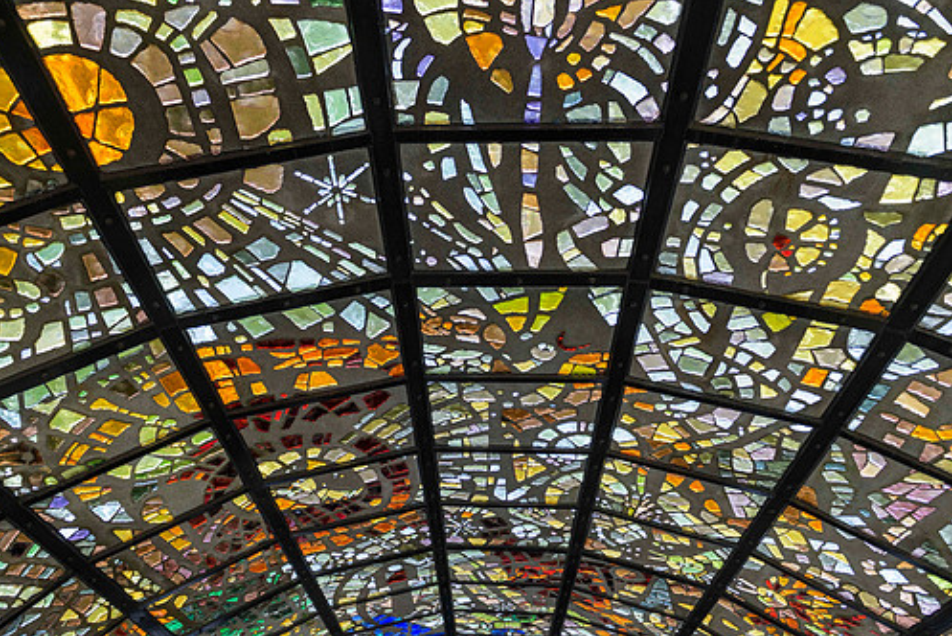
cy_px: 330
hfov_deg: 65.3
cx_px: 439
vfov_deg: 46.4
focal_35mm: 28
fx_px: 741
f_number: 4
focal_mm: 24
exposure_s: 1/50
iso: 280
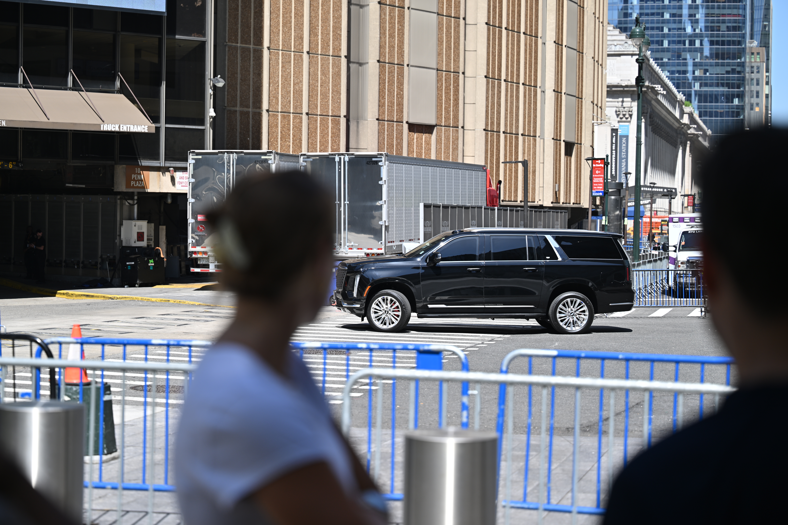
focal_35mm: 76
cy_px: 262
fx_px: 1663
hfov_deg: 26.7
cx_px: 394
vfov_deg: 17.9
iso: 64
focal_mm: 76
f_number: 2.8
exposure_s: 1/1000
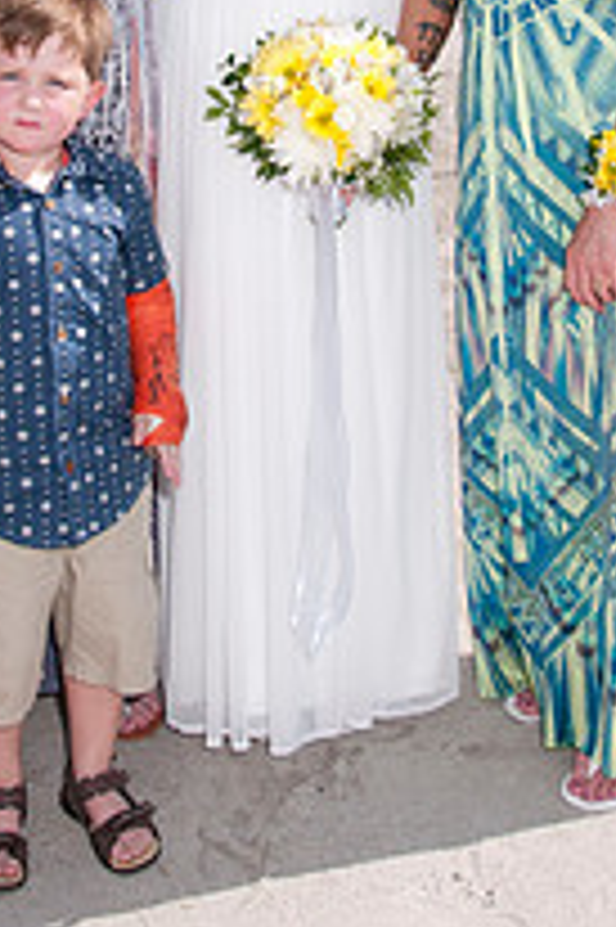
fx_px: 1851
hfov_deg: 18.9
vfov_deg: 27.1
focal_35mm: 72
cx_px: 277
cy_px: 86
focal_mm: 22
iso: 100
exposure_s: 1/250
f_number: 11
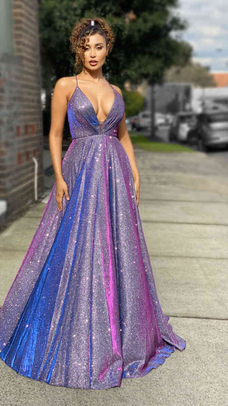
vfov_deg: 36.6
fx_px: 613
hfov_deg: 21.1
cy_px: 204
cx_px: 93
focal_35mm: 57
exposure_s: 1/737
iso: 20
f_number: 2
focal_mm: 6
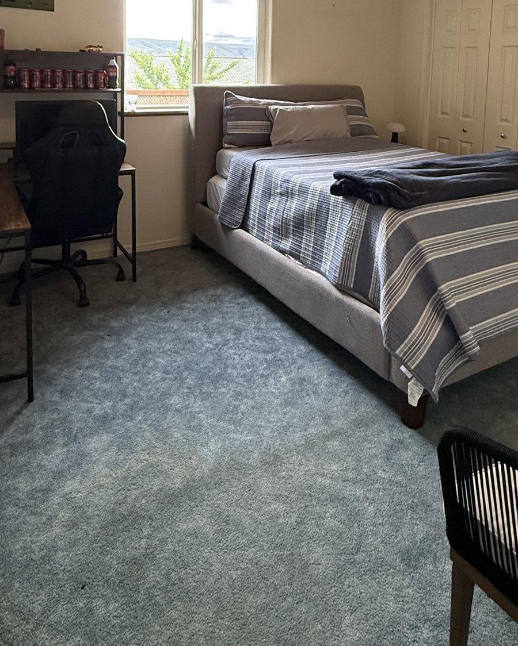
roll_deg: -1.6
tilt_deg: -5.7
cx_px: 285
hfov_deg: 51.5
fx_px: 536
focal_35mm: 28
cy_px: 118
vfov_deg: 57.0
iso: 250
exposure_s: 1/120
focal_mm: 2.22
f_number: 2.2
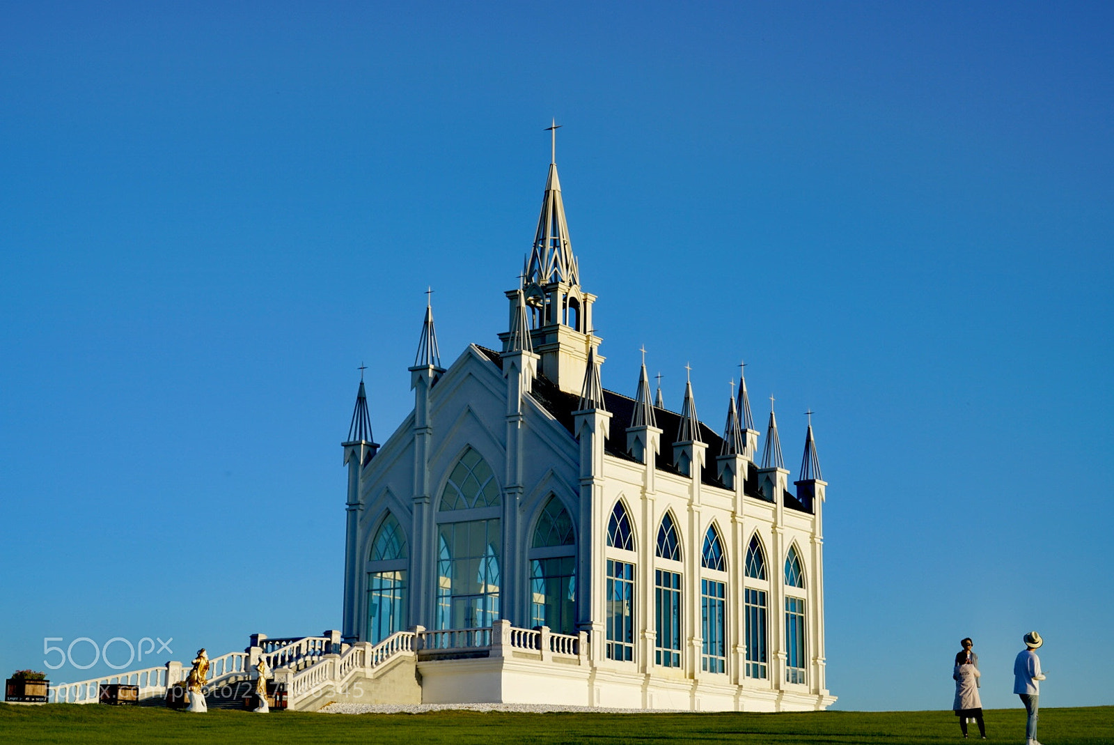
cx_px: 557
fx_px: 1703
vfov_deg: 24.7
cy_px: 372
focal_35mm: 55
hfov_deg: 36.2
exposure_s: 1/125
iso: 100
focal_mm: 55
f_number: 11
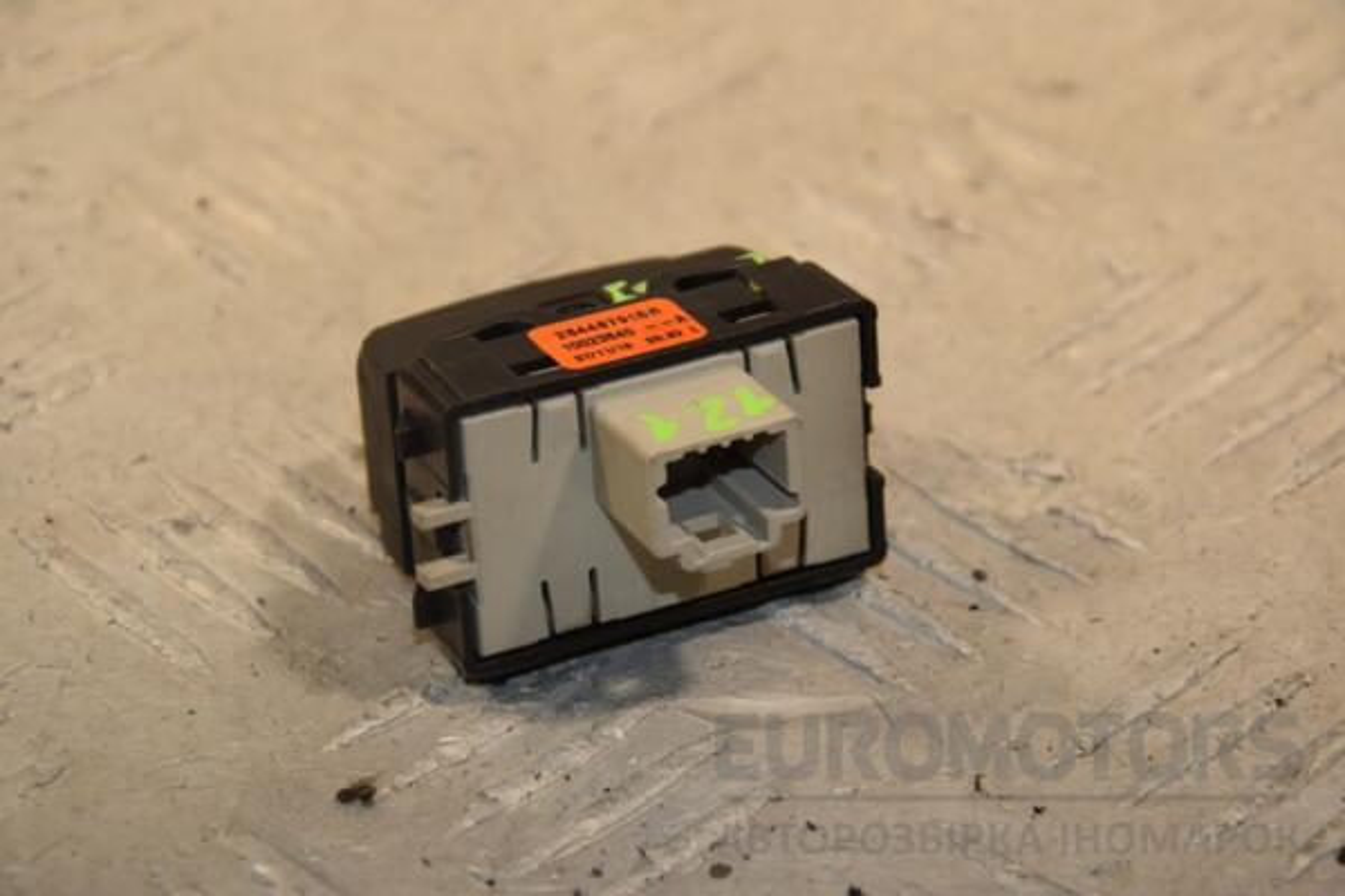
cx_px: 672
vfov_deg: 8.7
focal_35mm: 158
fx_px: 5884
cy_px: 448
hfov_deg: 13.0
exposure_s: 1/200
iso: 800
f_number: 8
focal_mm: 105
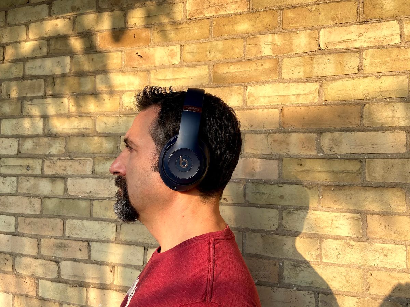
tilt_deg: +2.5
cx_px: 205
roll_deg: -1.1
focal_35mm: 26
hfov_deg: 67.3
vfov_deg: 53.1
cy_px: 154
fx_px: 308
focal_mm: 4.25
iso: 32
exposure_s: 1/508
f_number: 1.8
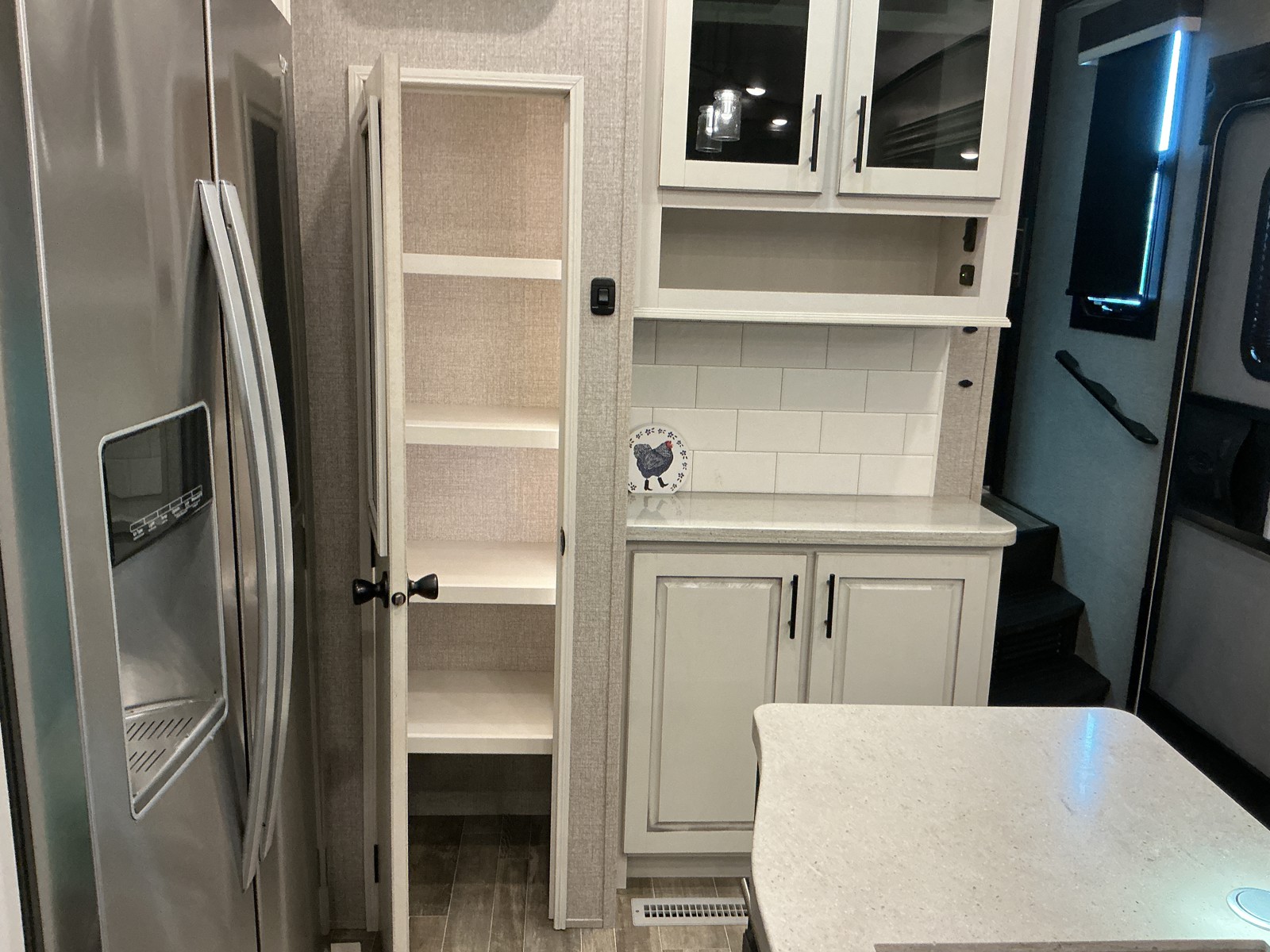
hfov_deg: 61.7
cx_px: 635
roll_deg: -2.6
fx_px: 1064
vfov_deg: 48.2
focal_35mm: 29
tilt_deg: -8.5
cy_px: 476
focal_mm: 3
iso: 200
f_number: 1.8
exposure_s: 1/60
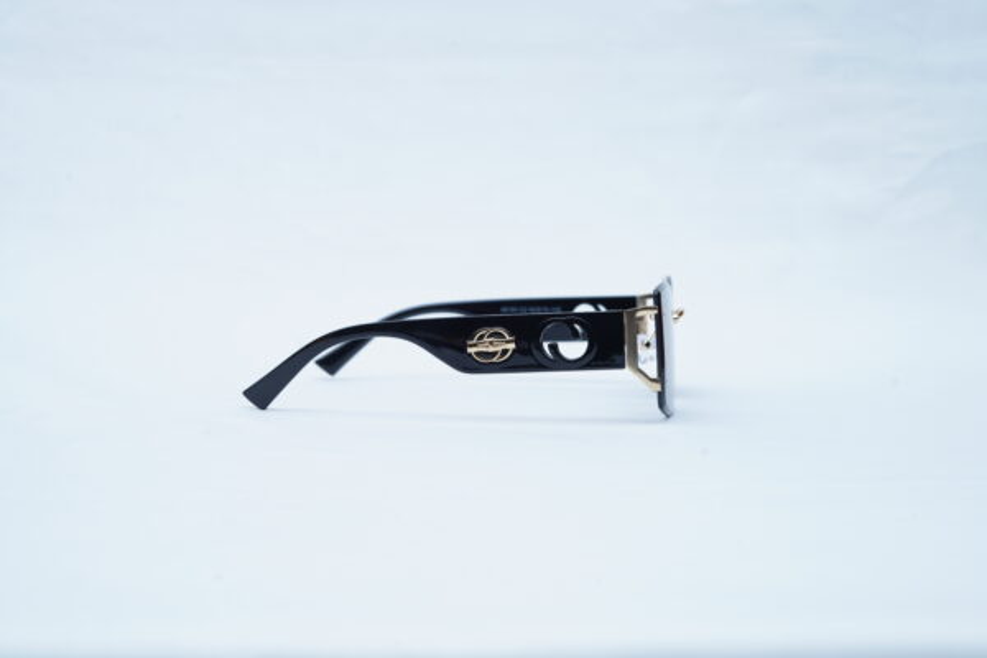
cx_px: 494
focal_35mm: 50
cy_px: 329
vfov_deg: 27.0
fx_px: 1371
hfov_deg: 39.6
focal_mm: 50
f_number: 9
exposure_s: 1/160
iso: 200
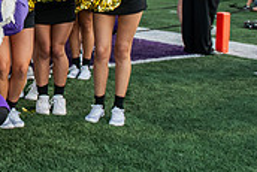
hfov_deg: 23.0
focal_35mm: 81
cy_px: -23
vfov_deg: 16.3
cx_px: -52
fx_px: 579
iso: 320
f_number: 4
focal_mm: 24
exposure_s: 1/500
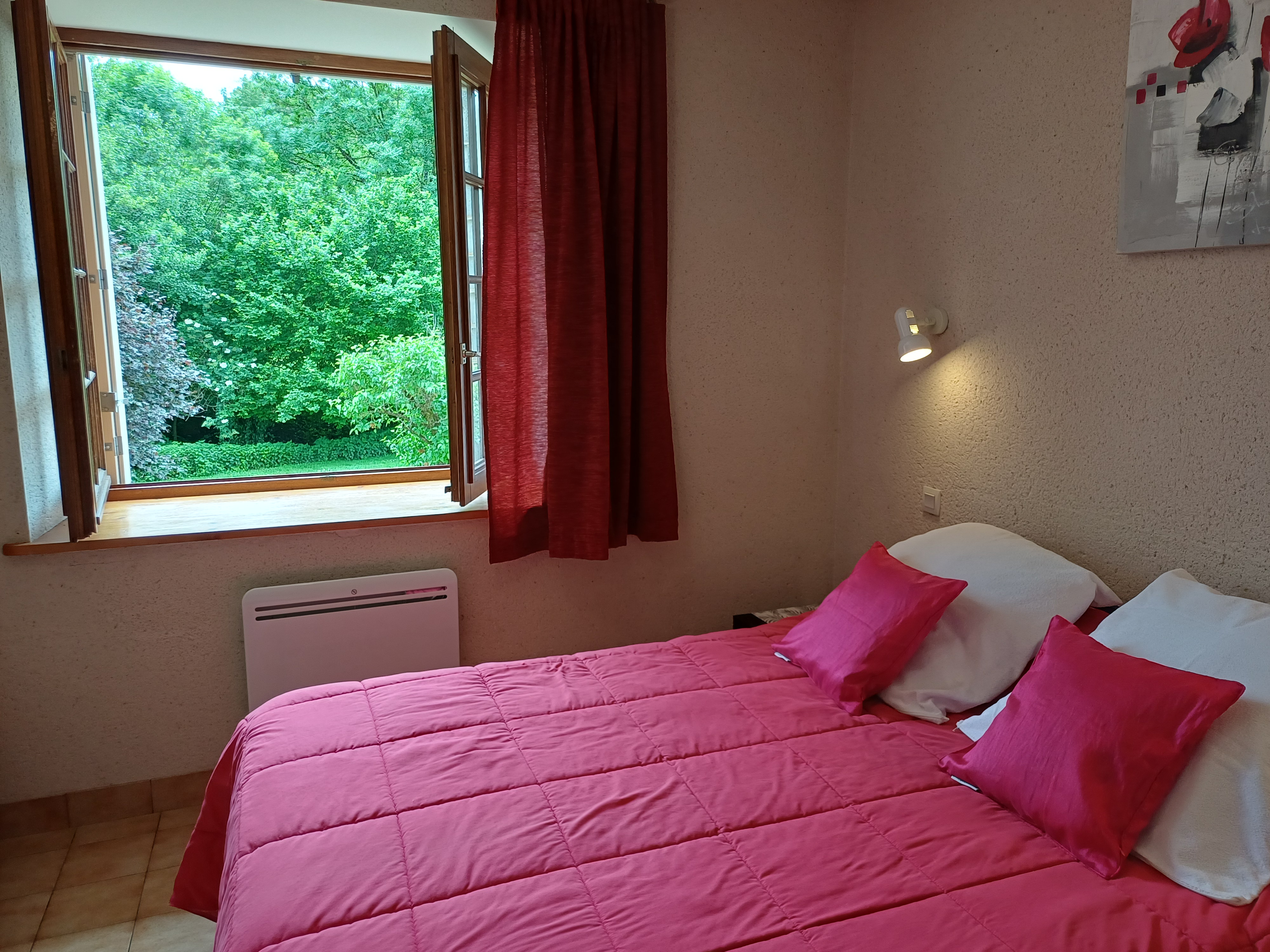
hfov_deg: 69.4
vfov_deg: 54.9
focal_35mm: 25
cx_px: 635
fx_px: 917
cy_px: 476
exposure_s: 1/50
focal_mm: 4.65
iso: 80
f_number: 1.8
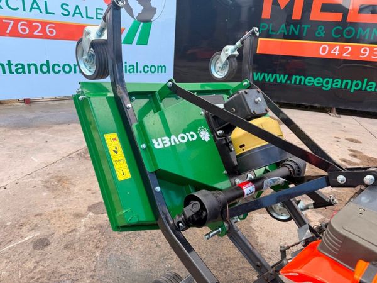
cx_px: 188
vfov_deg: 56.8
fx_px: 261
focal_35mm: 24
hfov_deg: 71.6
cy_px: 142
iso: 80
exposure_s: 1/567
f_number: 1.78
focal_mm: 6.76
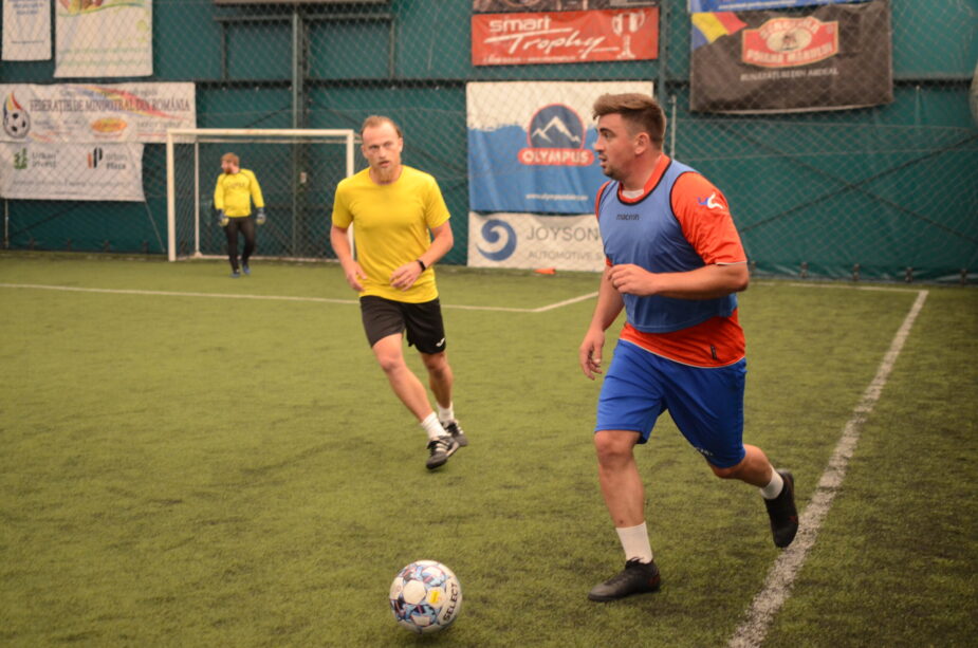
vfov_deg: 25.6
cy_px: 324
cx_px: 489
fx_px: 1424
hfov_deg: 37.9
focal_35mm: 52
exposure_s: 1/320
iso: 1250
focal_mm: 35
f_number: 2.2
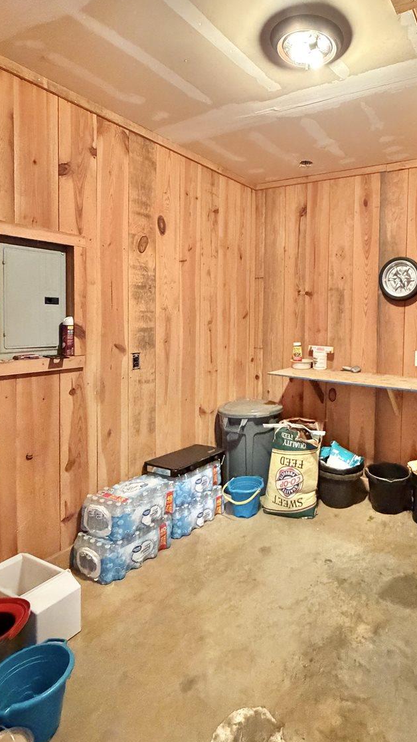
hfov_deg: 51.8
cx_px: 302
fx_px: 413
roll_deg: -1.1
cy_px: 334
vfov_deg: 83.6
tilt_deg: -2.9
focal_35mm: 21
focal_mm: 2.22
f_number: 2.2
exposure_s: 1/60
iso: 1250
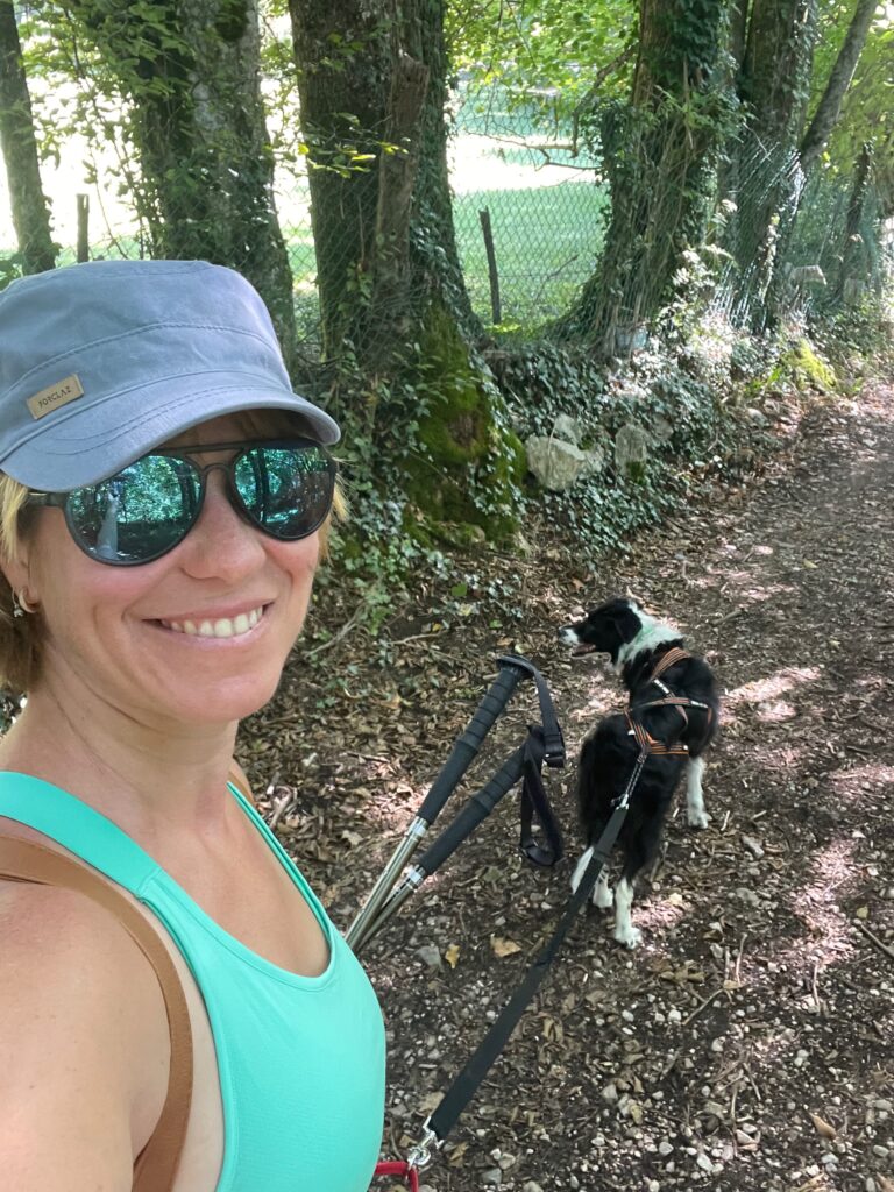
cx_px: 447
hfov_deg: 46.8
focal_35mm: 30
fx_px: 1033
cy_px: 596
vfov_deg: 60.0
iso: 250
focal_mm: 2.71
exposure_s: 1/60
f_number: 2.2
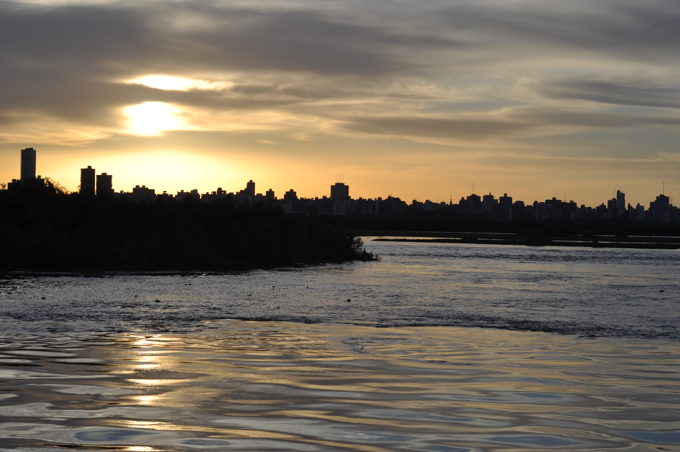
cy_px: 226
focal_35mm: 75
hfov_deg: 27.0
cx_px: 340
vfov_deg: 18.1
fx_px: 1415
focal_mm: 50
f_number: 6.3
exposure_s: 1/800
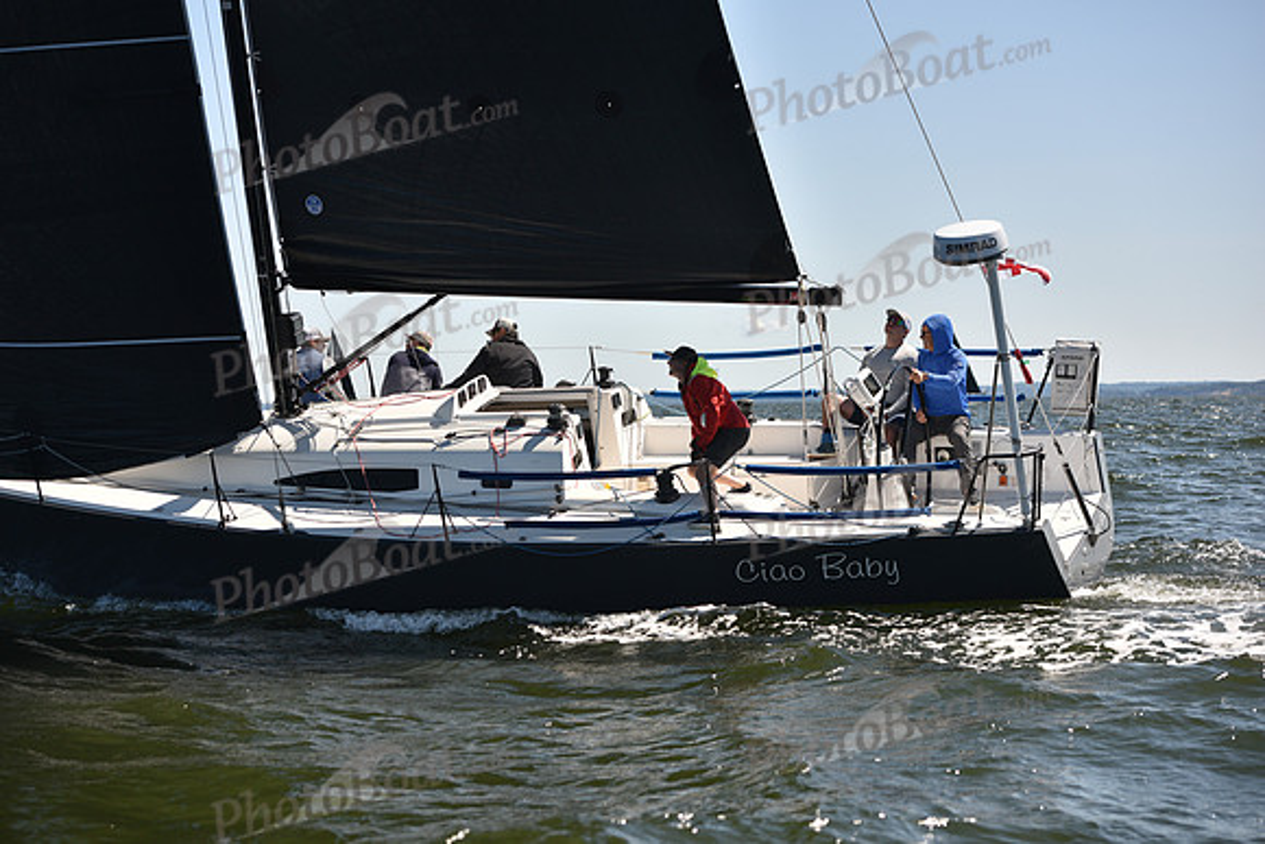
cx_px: 632
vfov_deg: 19.5
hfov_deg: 28.8
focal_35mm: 70
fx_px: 2460
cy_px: 422
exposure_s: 1/1000
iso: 250
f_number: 4
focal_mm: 70
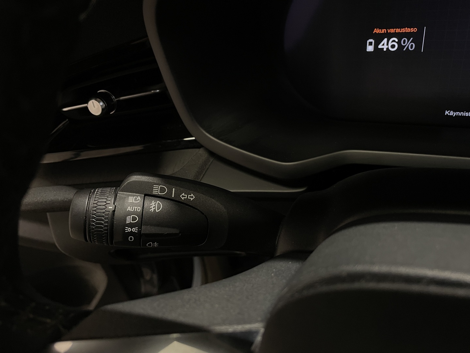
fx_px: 353
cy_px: 176
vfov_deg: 53.1
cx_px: 235
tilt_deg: -39.8
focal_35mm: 26
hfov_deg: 67.3
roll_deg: +14.4
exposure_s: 1/50
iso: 320
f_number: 1.6
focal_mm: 4.2
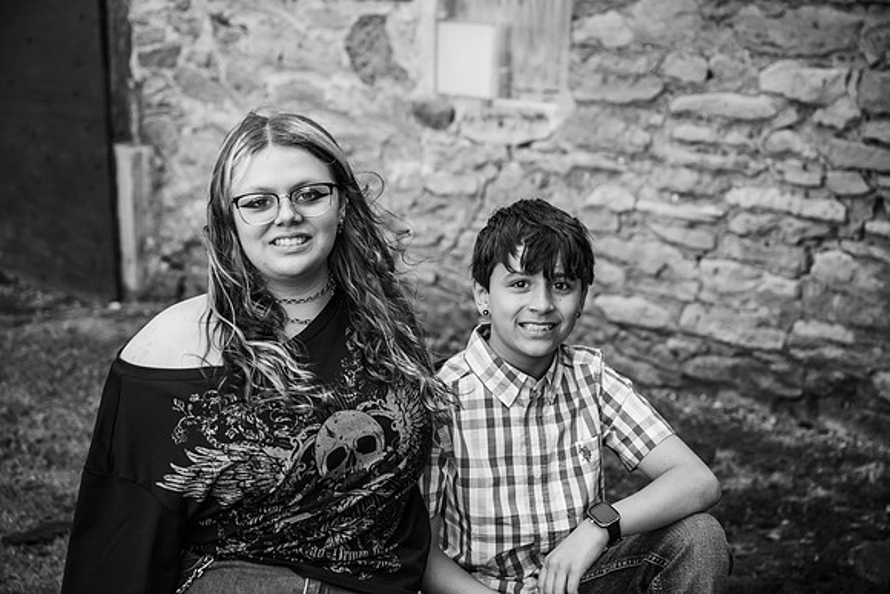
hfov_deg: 37.5
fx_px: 1311
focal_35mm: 53
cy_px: 297
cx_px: 445
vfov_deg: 25.5
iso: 320
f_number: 3.5
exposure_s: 1/500
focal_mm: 53
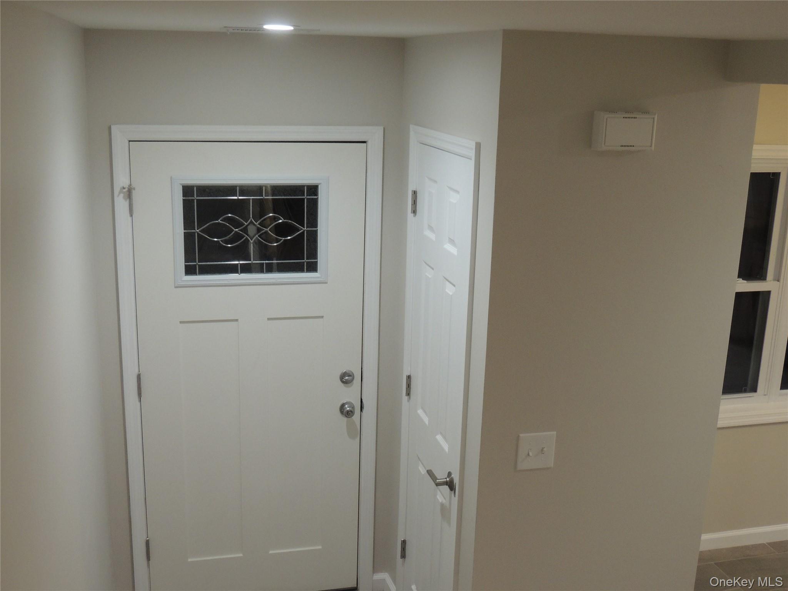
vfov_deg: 36.0
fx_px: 911
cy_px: 296
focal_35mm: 40
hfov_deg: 46.8
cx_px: 394
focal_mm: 7.1
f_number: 3.3
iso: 400
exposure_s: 1/30
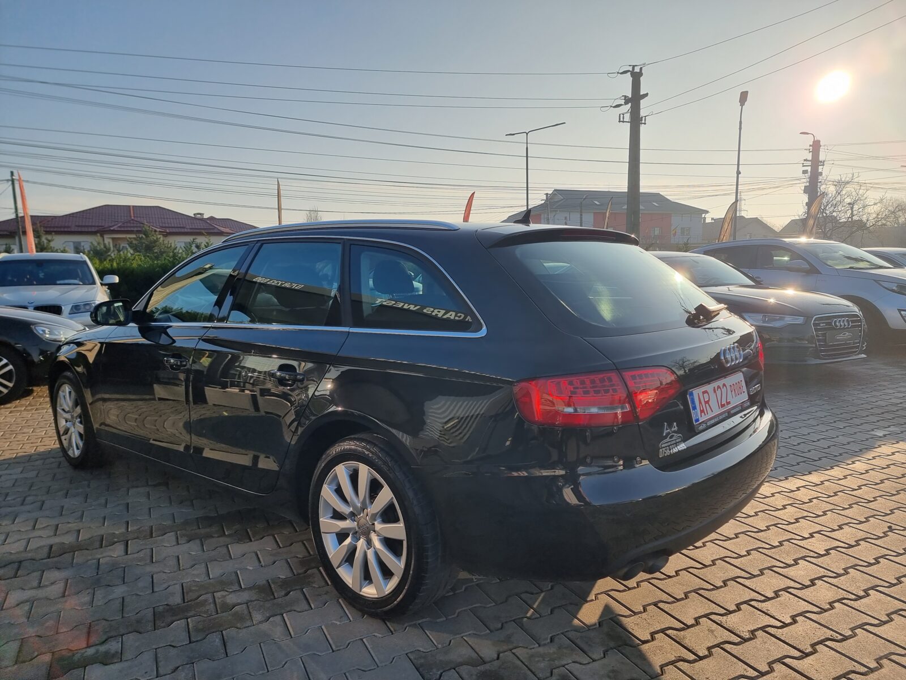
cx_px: 453
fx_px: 628
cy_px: 340
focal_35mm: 24
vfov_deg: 56.8
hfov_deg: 71.6
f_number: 1.8
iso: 50
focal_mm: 6.7
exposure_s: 1/752
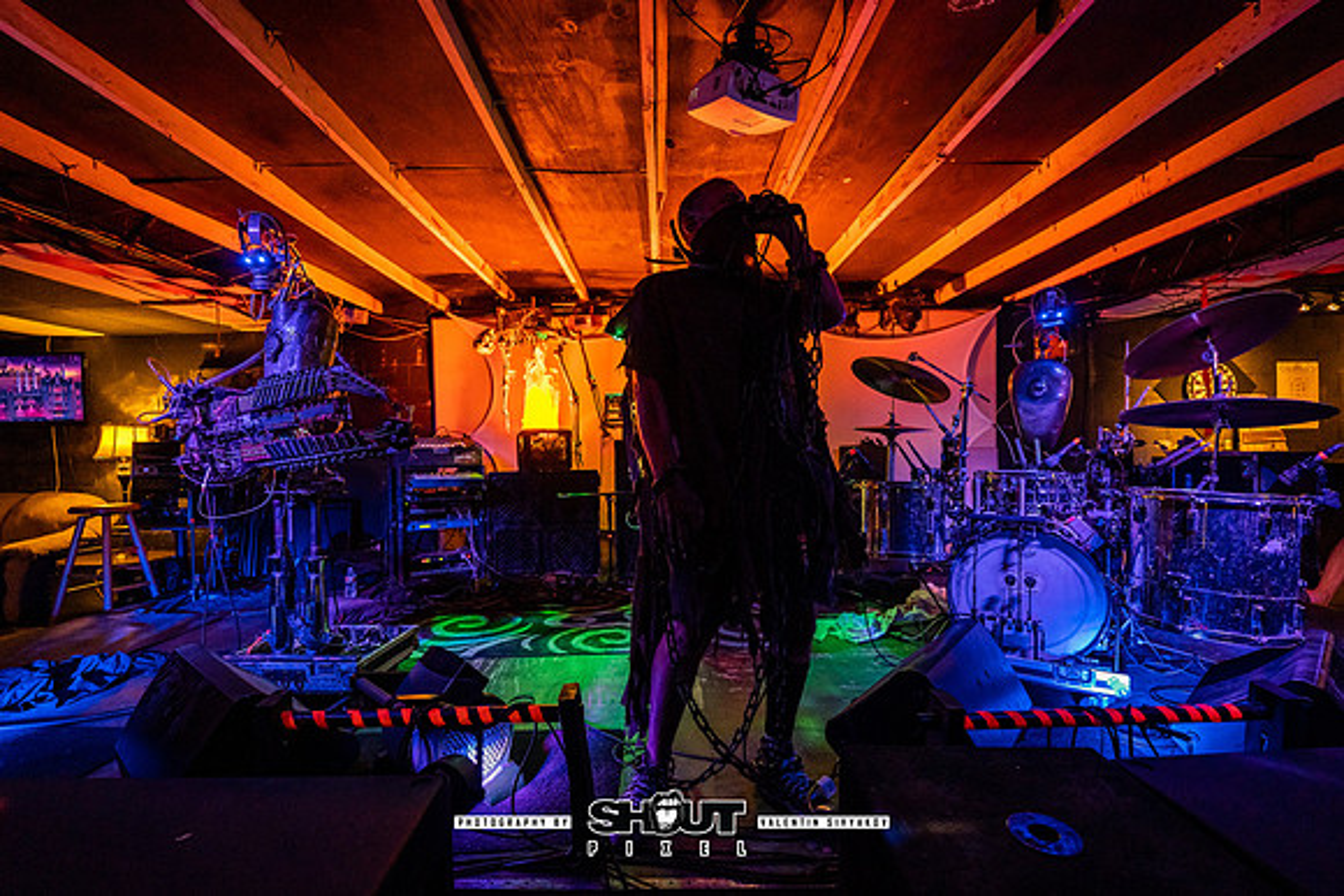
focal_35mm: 15
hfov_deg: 101.5
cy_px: 448
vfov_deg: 78.5
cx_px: 672
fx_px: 549
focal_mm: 14
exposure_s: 1/200
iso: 2500
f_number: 2.8
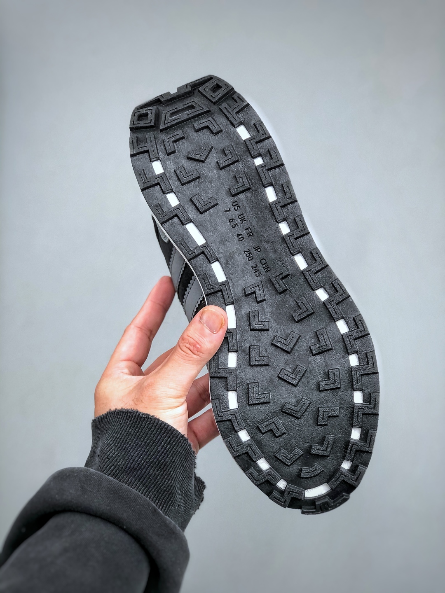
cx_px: 222
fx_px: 977
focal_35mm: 57
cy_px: 296
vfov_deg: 33.8
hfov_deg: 25.7
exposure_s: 1/33
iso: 25
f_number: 2.8
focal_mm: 6.6
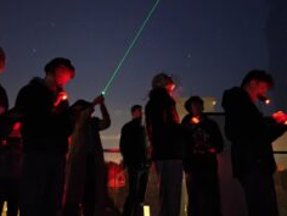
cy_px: 35
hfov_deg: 47.6
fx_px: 323
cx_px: 114
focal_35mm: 39
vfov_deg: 35.3
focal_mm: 6.06
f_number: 1.6
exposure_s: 1/3.33
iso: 12800
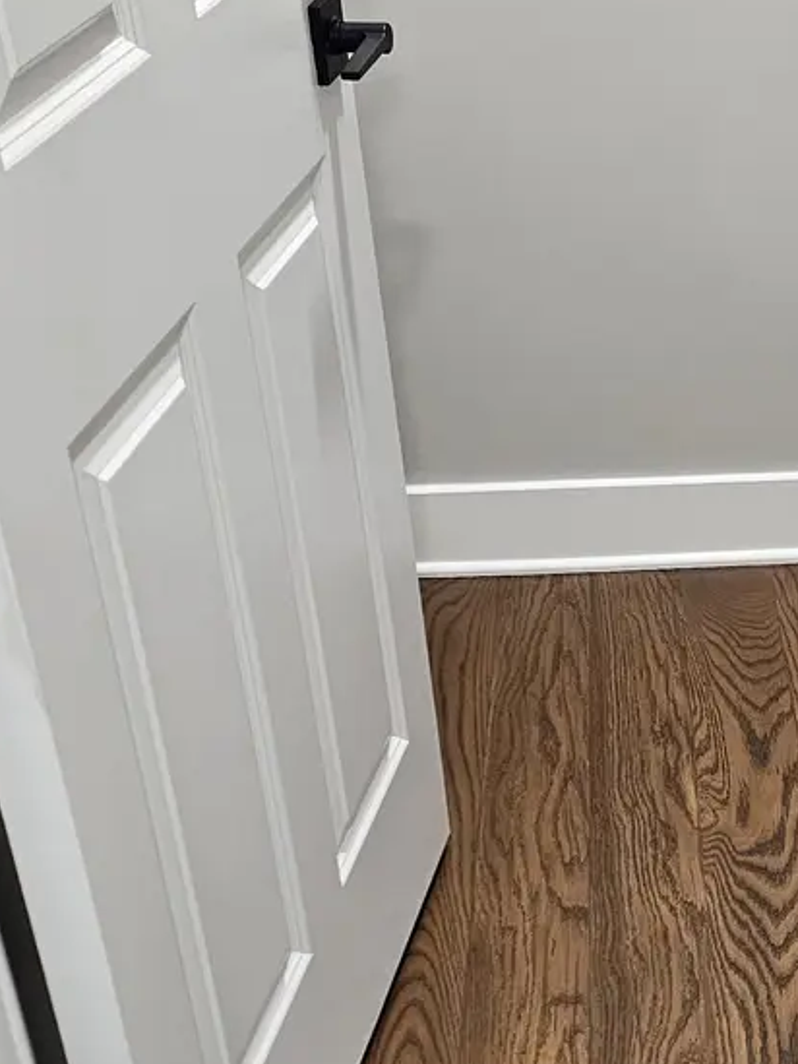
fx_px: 2059
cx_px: 773
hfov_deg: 21.3
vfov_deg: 28.8
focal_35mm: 67
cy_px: 690
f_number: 1.7
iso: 400
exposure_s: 1/120
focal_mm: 6.3
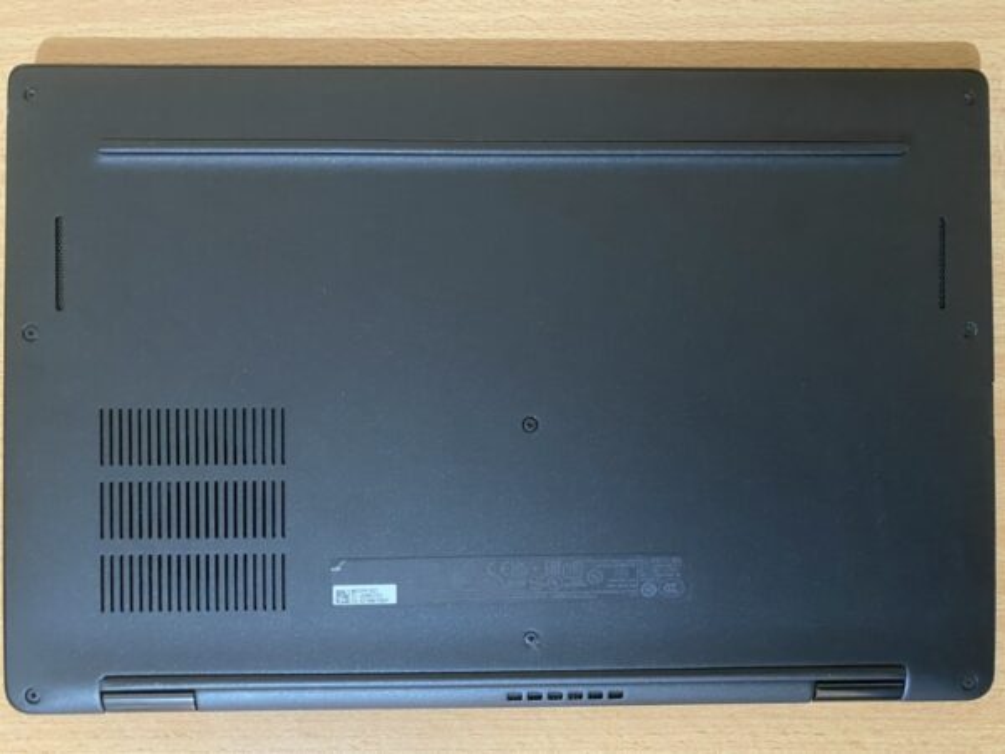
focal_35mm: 26
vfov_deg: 53.1
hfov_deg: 67.3
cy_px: 377
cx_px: 502
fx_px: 755
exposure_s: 1/25
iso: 800
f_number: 1.8
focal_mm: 4.25
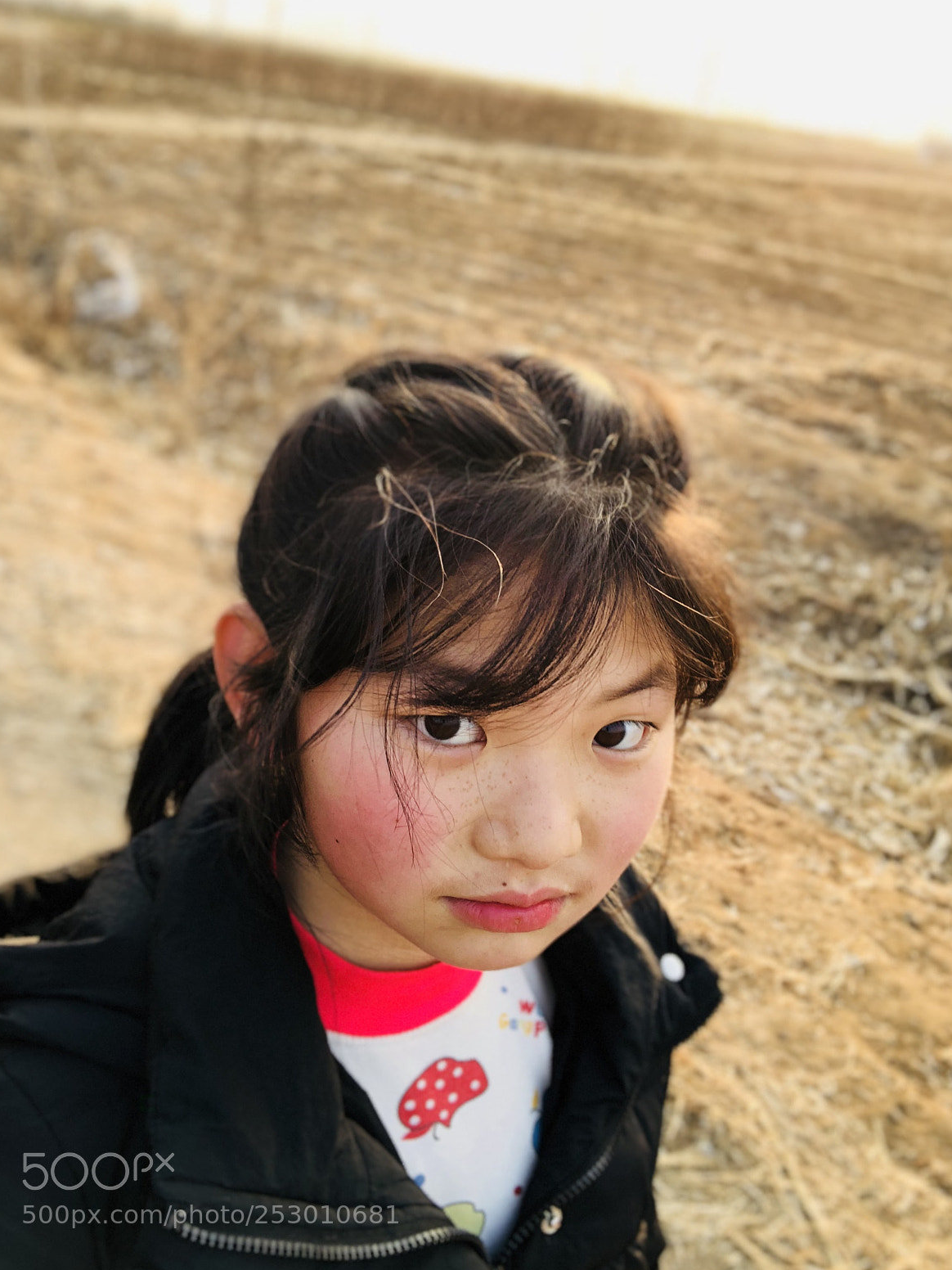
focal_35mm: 33
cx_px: 463
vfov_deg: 55.3
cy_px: 624
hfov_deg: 42.9
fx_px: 1210
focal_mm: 2.87
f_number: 2.2
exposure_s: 1/100
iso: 40
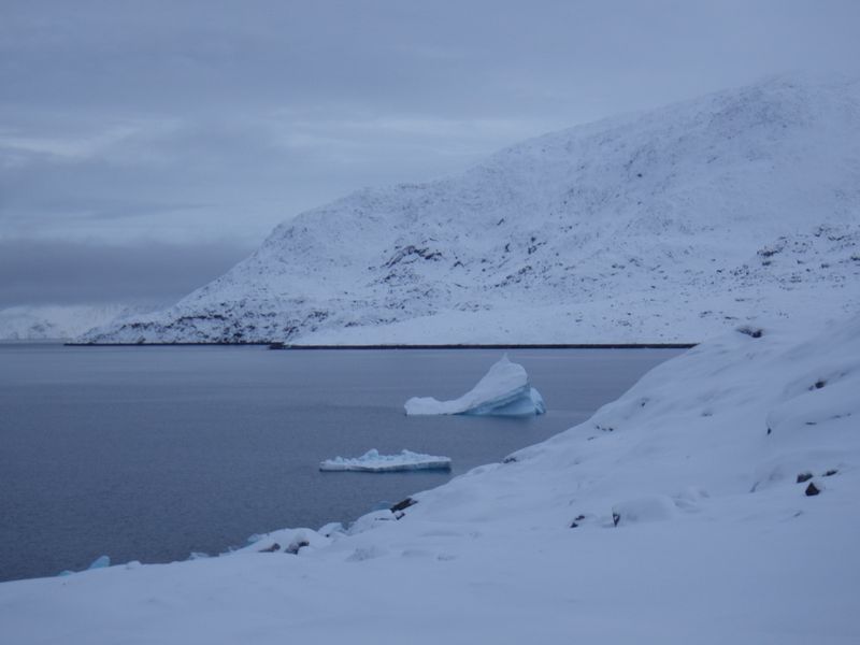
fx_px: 1913
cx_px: 430
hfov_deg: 25.3
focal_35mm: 77
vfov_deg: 19.1
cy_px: 322
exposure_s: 1/100
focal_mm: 13.7
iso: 125
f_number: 4.8
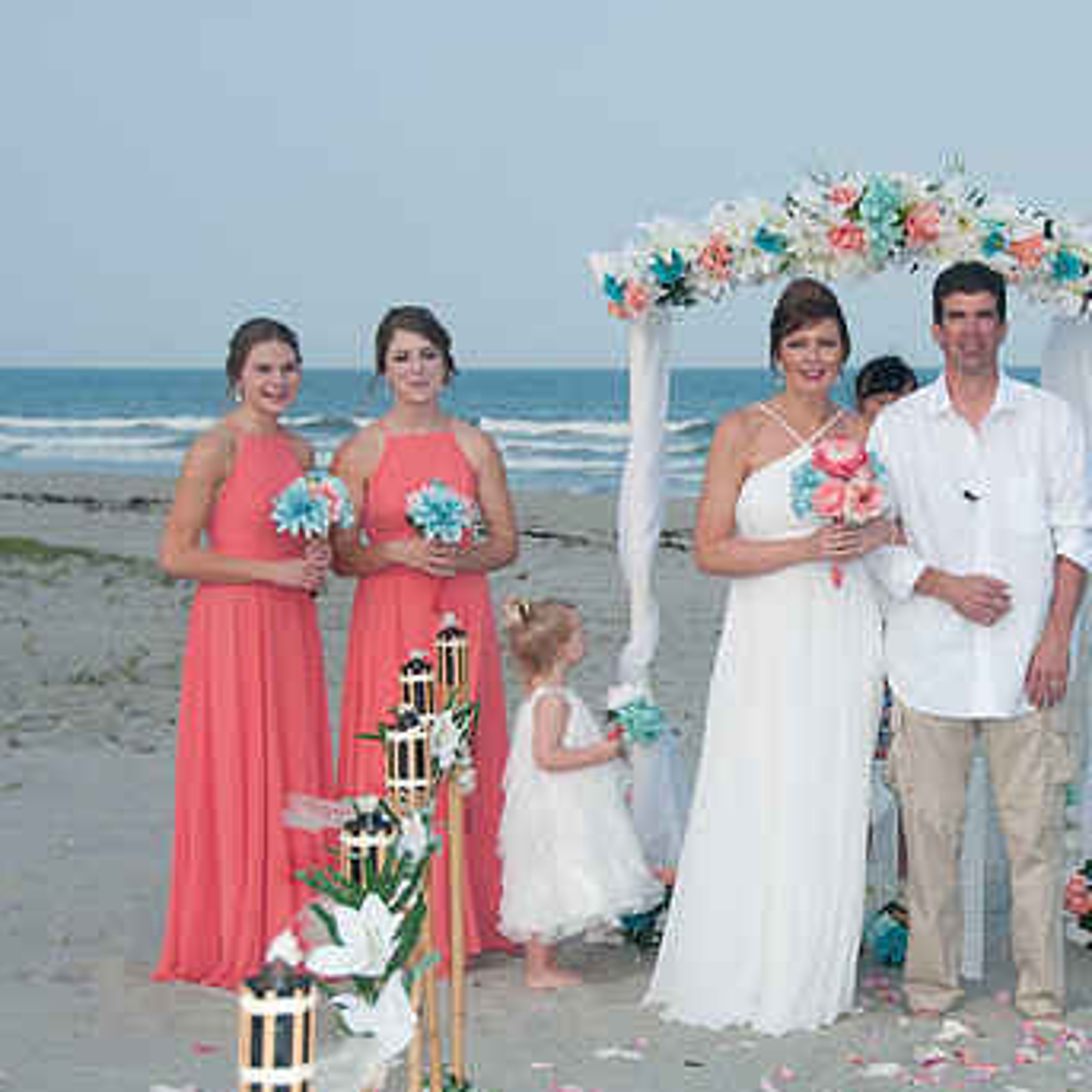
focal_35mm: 99
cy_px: 556
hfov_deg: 17.4
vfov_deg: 17.6
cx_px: 869
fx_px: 3533
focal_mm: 46
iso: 100
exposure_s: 1/250
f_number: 7.1
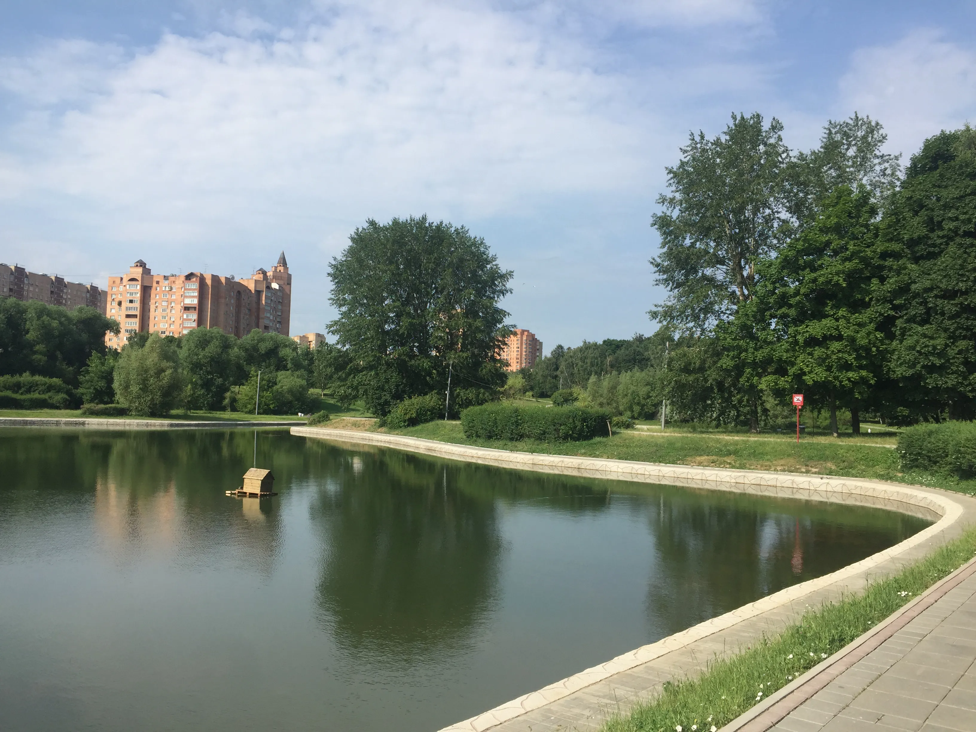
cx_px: 488
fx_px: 818
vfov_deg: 48.2
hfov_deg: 61.7
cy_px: 366
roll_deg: -2.9
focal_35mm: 29
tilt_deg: +1.7
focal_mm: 4.15
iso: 32
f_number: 2.2
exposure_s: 1/1799
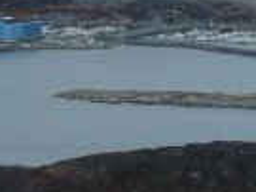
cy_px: -95
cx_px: 319
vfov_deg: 5.5
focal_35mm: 267
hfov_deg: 7.4
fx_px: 1973
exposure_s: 1/400
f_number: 5
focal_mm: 7.3
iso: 125
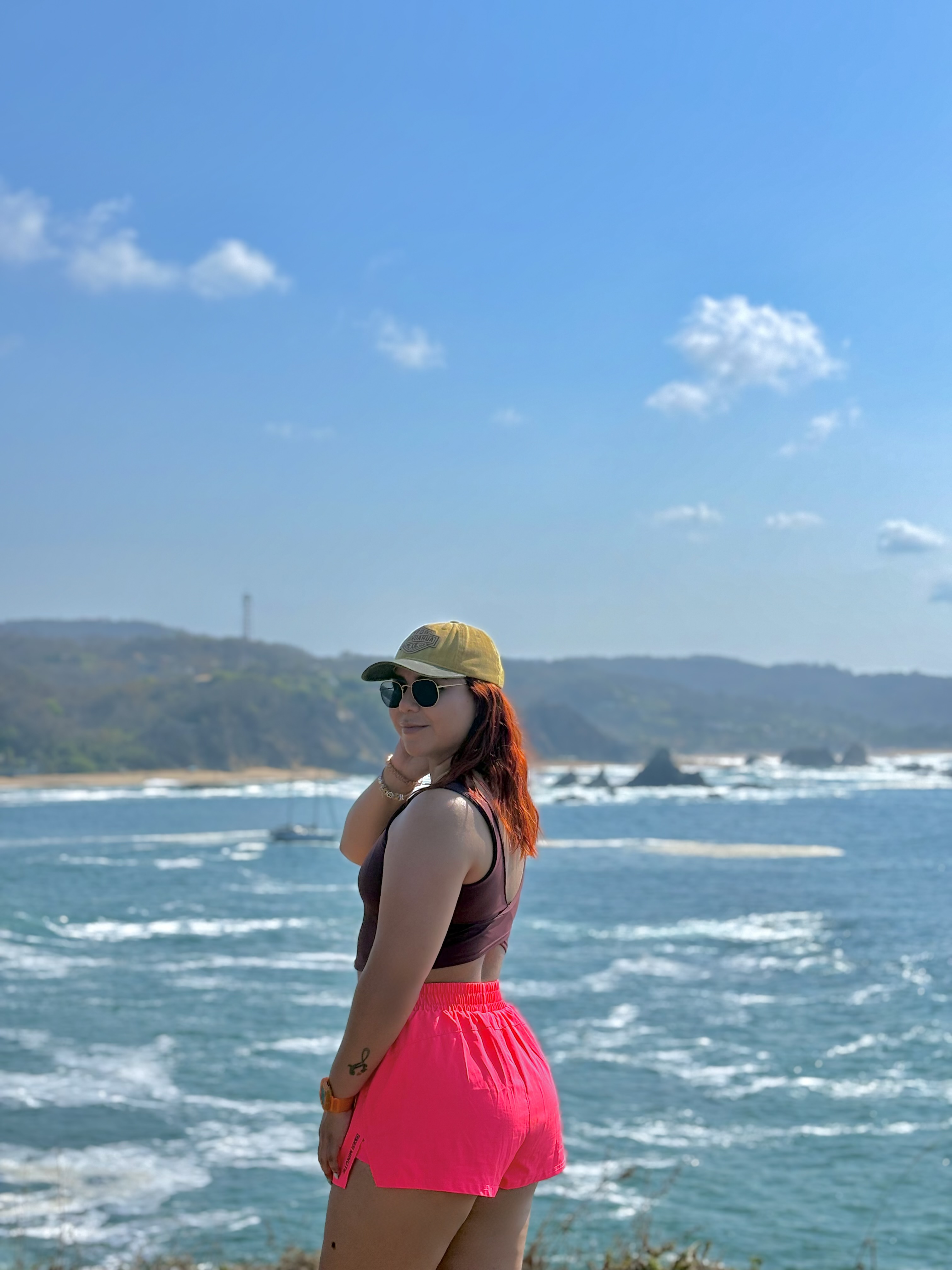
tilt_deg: +3.3
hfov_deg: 28.0
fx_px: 1907
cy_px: 635
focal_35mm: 52
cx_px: 476
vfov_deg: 36.8
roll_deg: -0.1
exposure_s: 1/4630
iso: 25
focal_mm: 5.96
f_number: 1.6
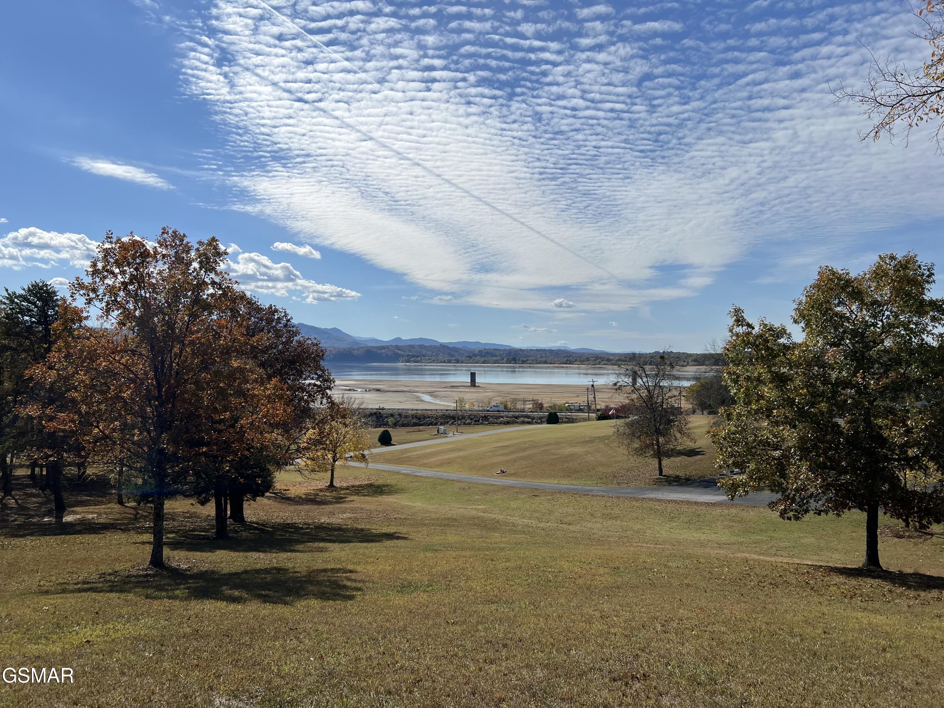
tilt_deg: -0.7
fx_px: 709
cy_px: 354
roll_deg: -0.1
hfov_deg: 67.3
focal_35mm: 26
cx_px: 472
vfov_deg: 53.1
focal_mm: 5.7
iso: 50
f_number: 1.5
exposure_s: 1/11364
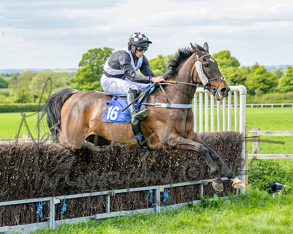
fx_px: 1107
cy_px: 83
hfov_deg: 15.0
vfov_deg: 12.1
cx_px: 206
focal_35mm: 128
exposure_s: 1/1250
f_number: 4
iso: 400
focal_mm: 81
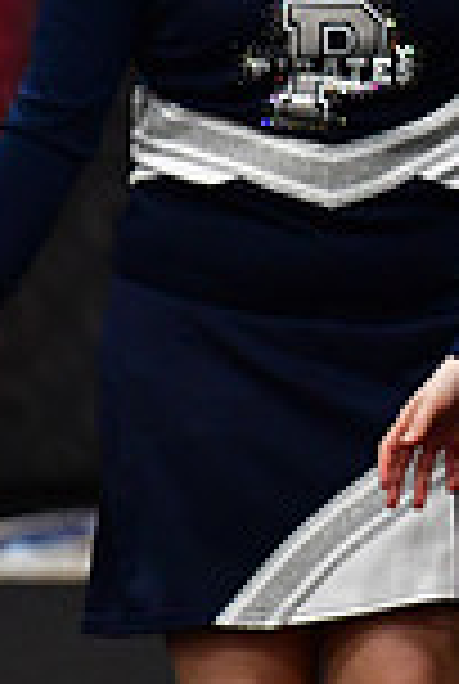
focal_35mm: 1142
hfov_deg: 1.2
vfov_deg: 1.8
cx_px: 1220
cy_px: 101
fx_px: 21740
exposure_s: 1/500
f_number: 3.5
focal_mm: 200
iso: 4000
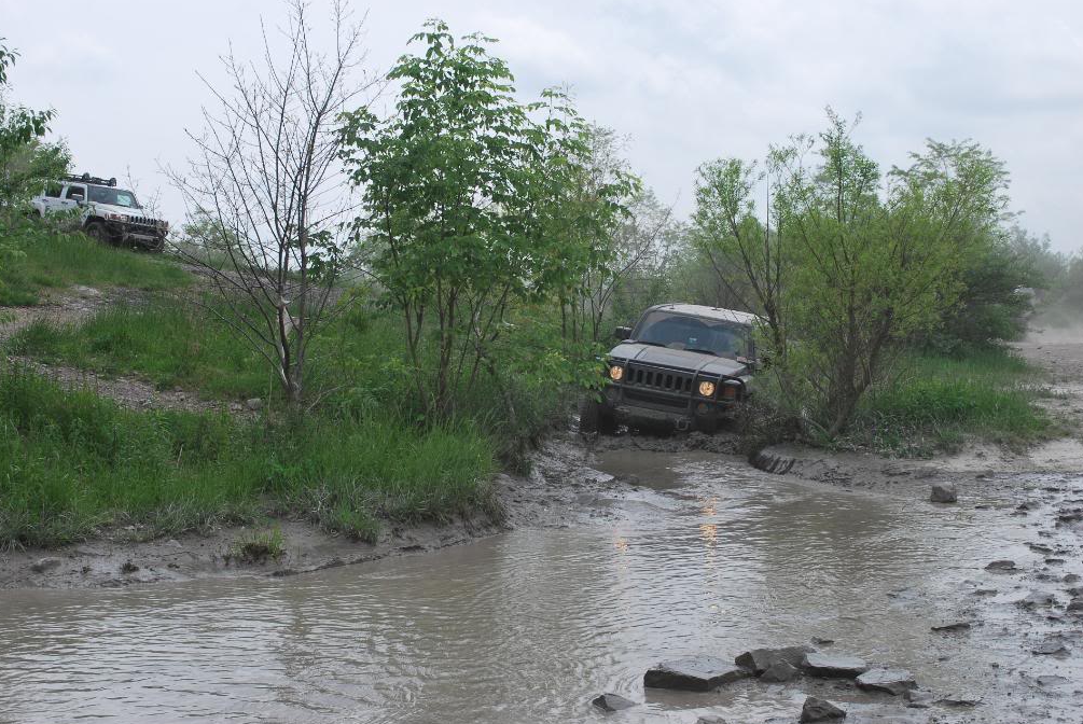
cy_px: 364
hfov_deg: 37.2
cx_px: 544
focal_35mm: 54
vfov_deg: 25.3
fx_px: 1611
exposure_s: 1/250
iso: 160
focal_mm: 35
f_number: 10
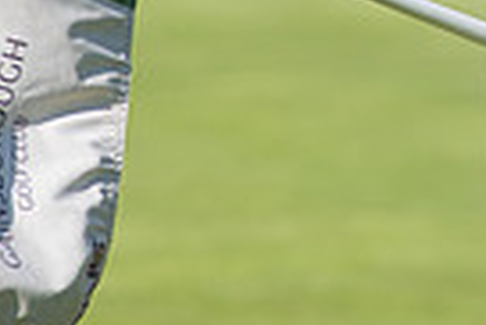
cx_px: 507
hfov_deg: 1.6
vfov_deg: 1.1
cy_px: -312
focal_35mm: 1275
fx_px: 17231
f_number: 5.6
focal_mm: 300
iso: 320
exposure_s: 1/2500
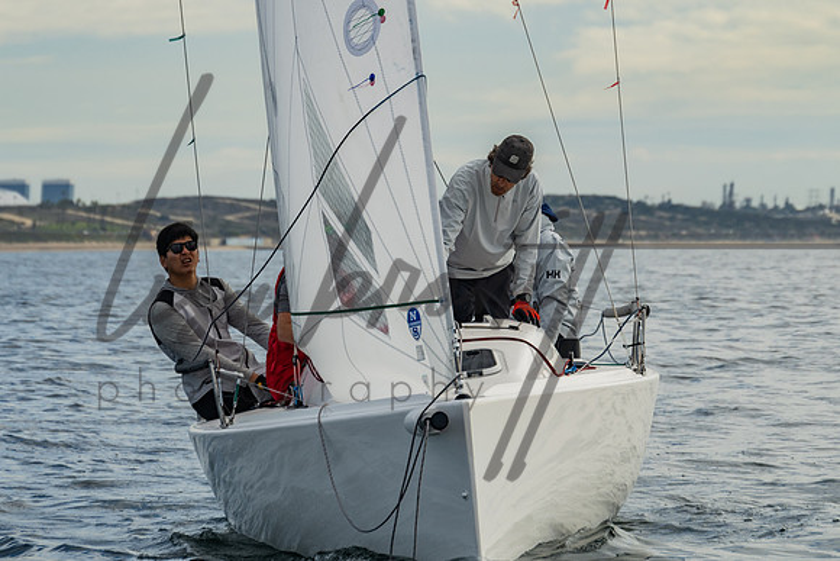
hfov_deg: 8.3
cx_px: 431
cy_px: 77
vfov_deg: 5.5
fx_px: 5779
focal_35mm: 248
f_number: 6.3
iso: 100
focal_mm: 140
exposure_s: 1/640
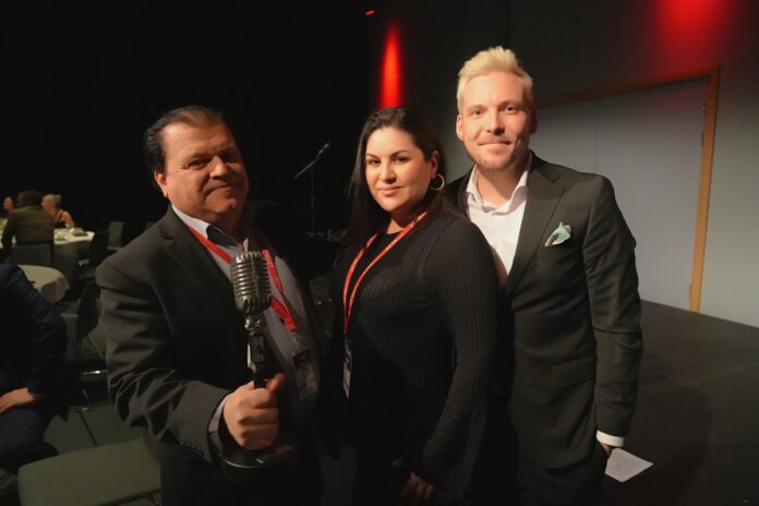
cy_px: 253
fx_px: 506
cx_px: 380
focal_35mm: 24
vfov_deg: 53.1
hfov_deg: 73.7
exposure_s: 1/125
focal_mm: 24
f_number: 4
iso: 12800
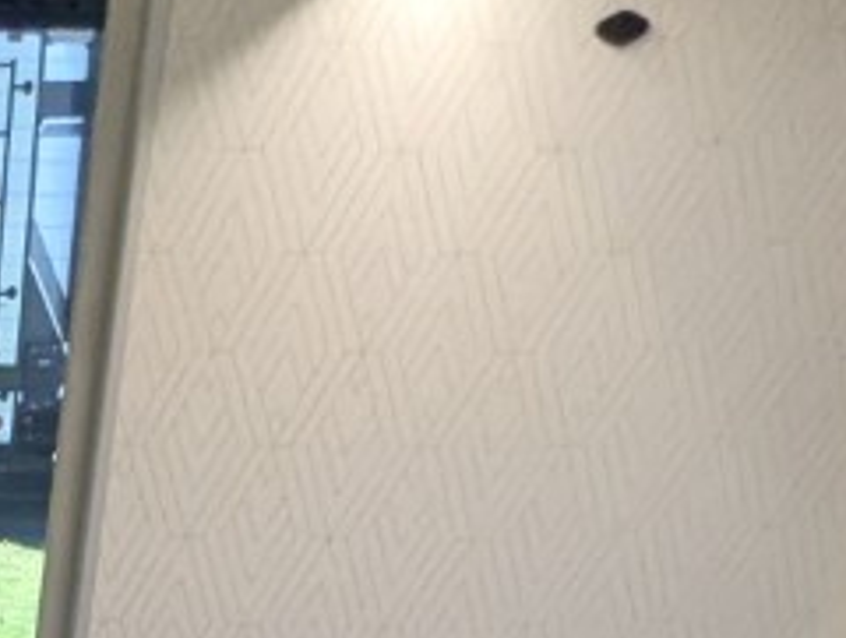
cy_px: 1703
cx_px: -404
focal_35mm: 93
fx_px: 2277
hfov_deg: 18.7
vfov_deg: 11.7
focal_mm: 2.35
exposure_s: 1/356
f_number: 2.2
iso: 275
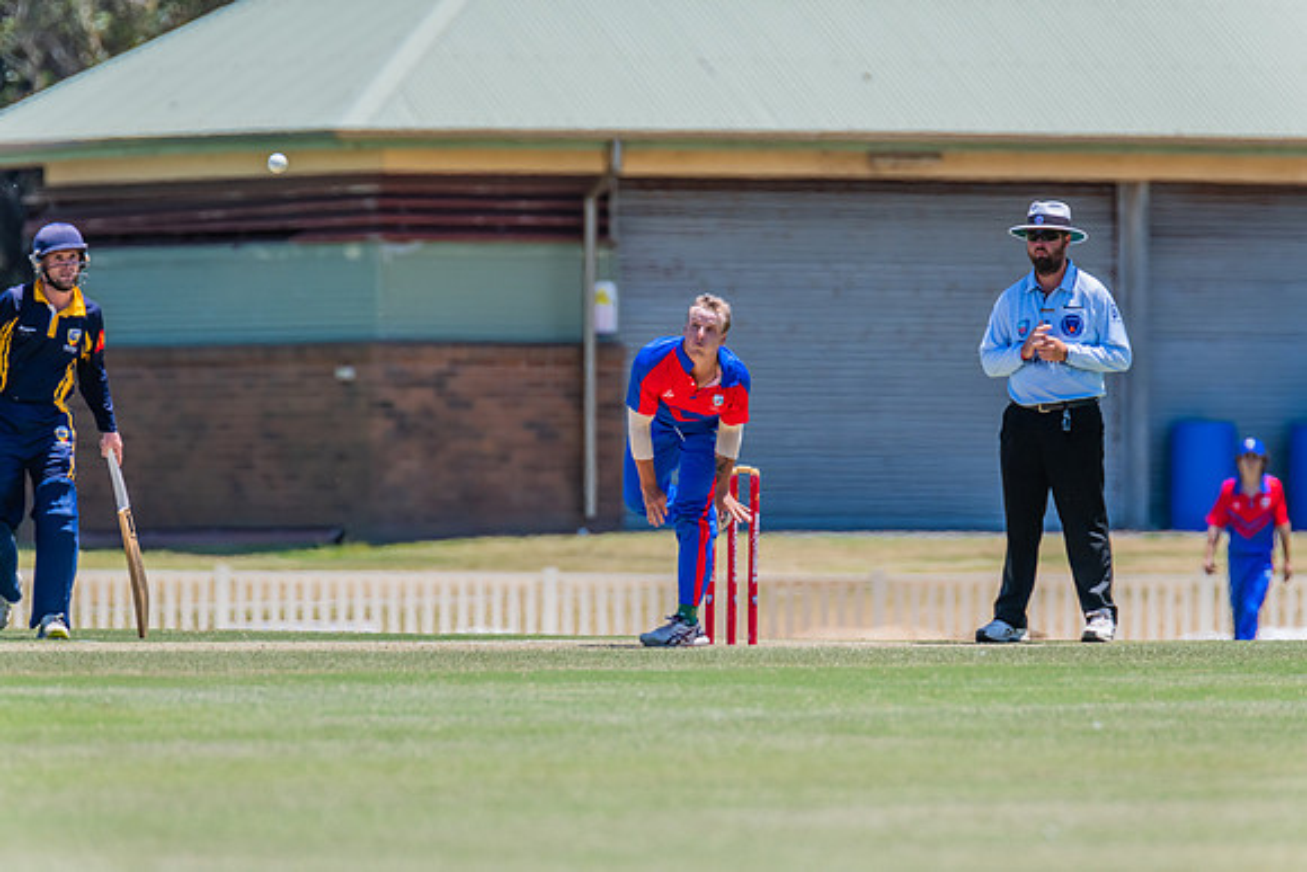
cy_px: 436
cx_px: 658
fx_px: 22072
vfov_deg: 2.3
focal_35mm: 608
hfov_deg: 3.4
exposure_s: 1/2000
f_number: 7.1
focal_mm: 600
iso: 640
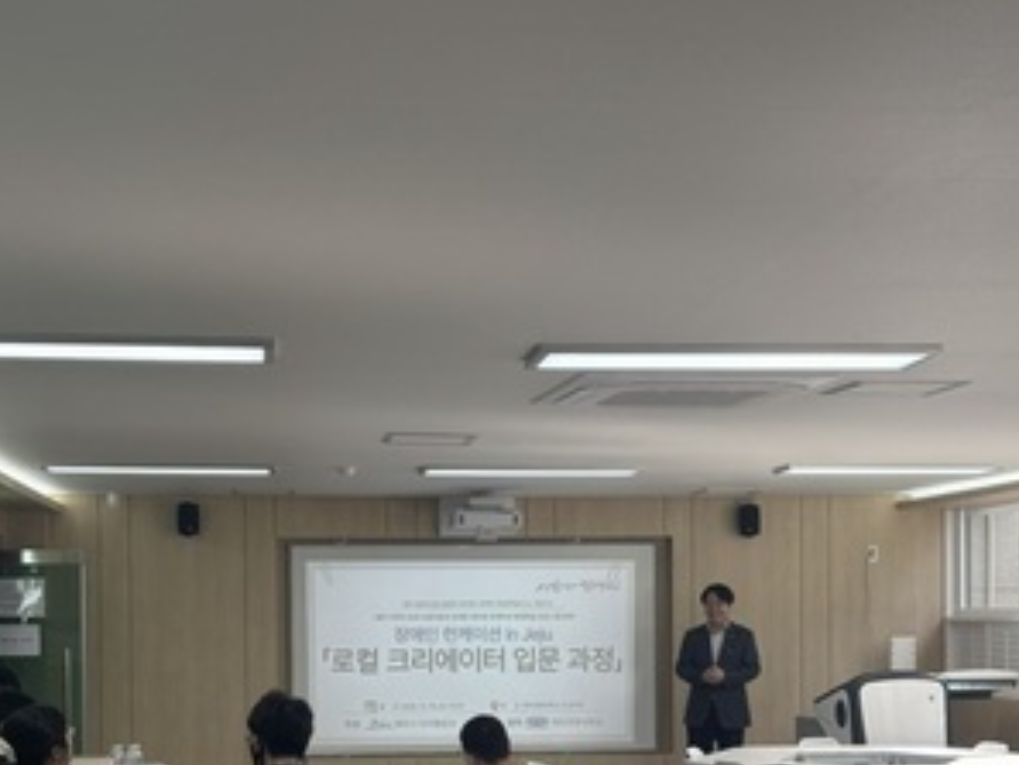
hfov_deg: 34.3
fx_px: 1649
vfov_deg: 25.6
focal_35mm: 56
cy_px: 624
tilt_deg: -0.5
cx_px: 432
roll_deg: +0.4
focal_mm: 5.96
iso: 40
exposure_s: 1/182
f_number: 1.6
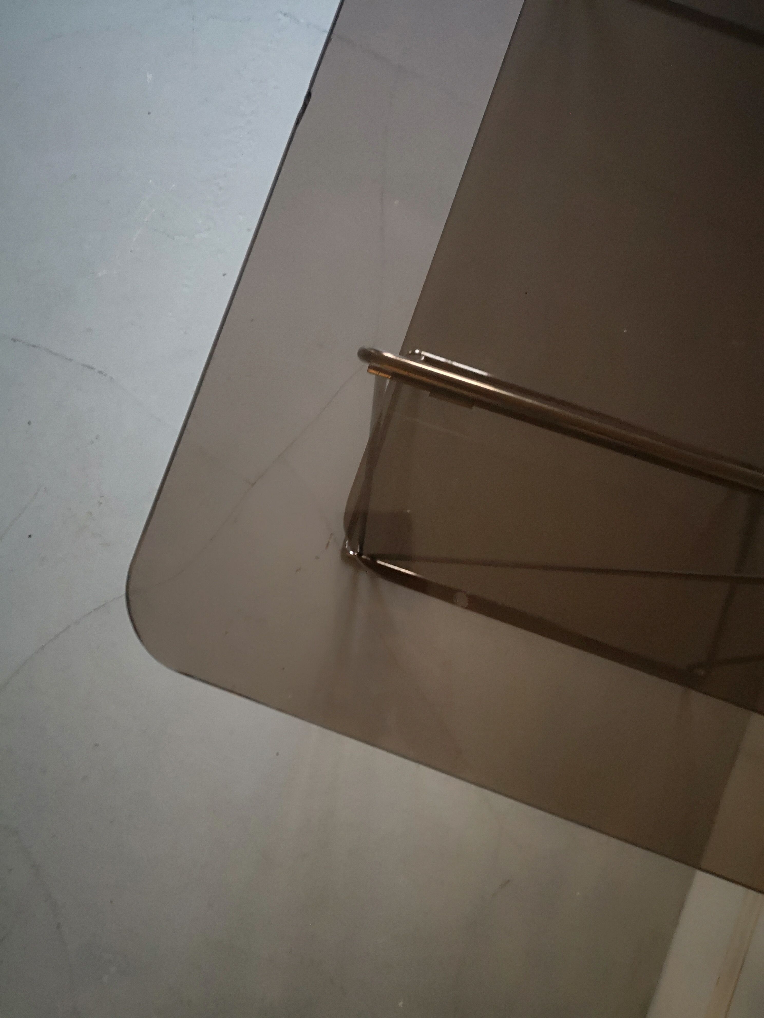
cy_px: 509
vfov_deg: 65.3
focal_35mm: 27
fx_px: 795
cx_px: 382
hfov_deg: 51.4
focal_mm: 3.95
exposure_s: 1/20
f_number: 1.8
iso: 500
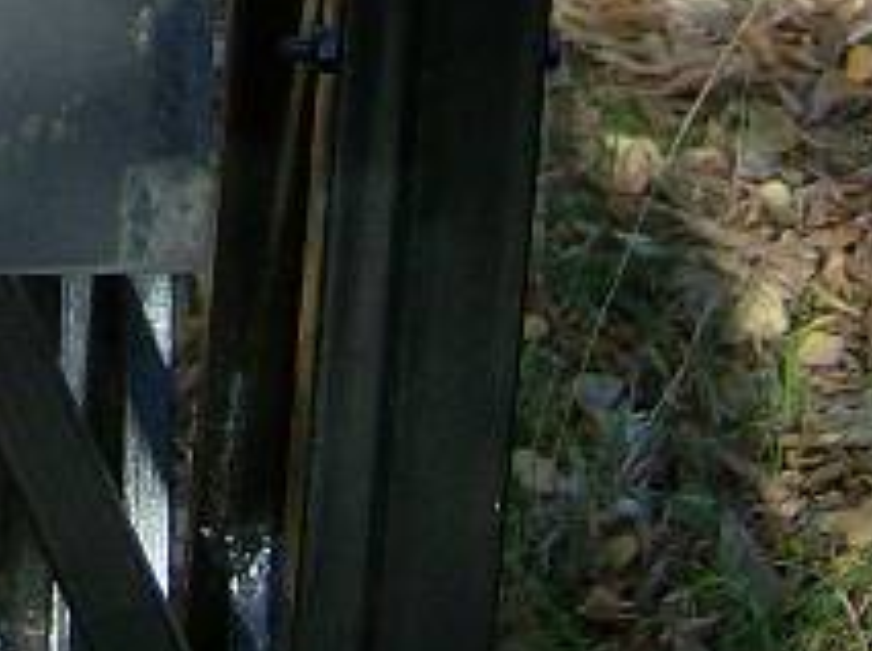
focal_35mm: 172
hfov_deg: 11.0
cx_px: -489
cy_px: -610
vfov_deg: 8.2
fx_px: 4325
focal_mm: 6
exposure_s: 1/352
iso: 100
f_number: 2.8
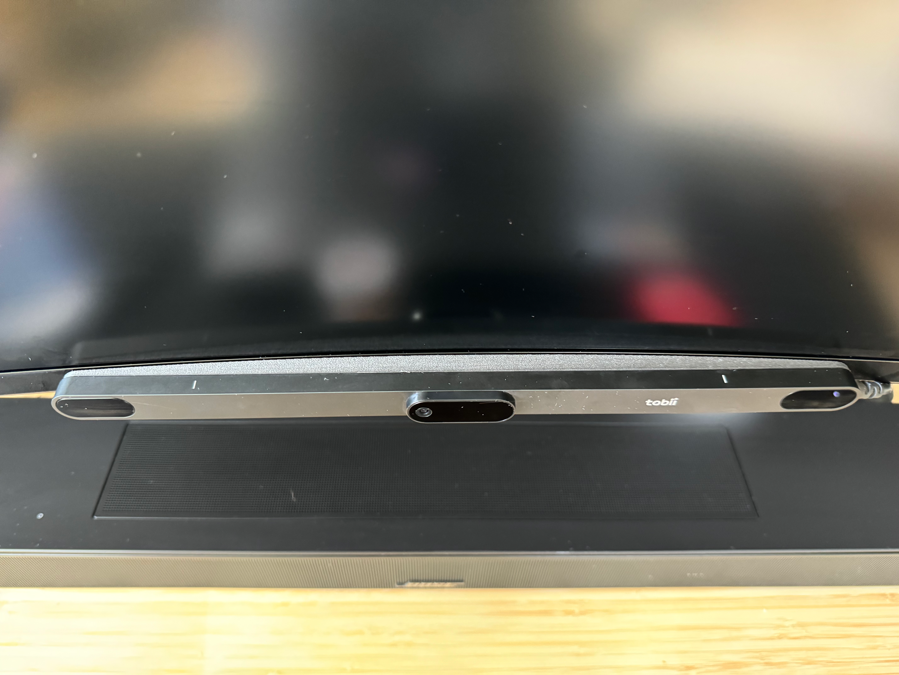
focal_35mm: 24
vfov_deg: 56.8
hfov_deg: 71.6
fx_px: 623
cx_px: 450
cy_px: 338
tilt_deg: -47.3
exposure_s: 1/30
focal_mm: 6.86
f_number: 1.78
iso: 1000
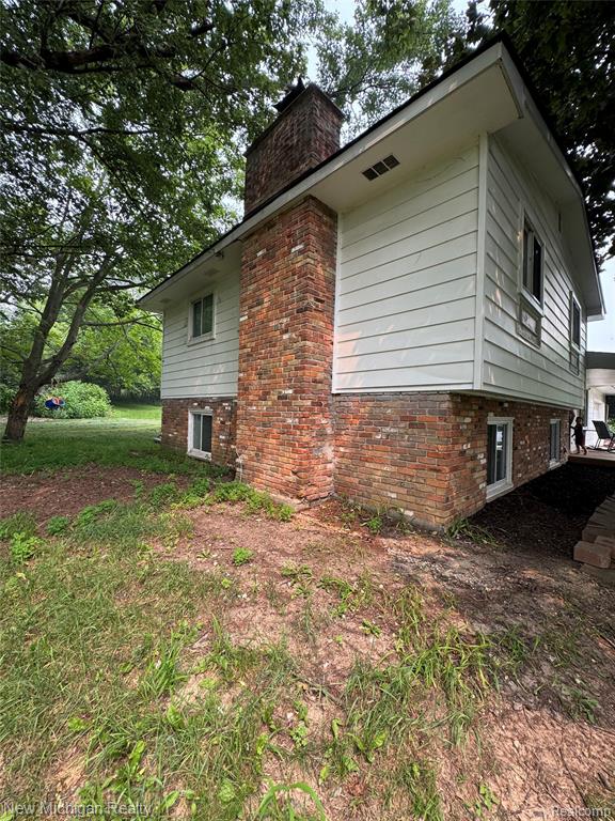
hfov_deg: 85.7
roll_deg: -1.5
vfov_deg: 102.1
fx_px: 332
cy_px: 410
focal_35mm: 14
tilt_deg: +2.0
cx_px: 308
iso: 40
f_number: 2.2
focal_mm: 2.22
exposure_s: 1/196
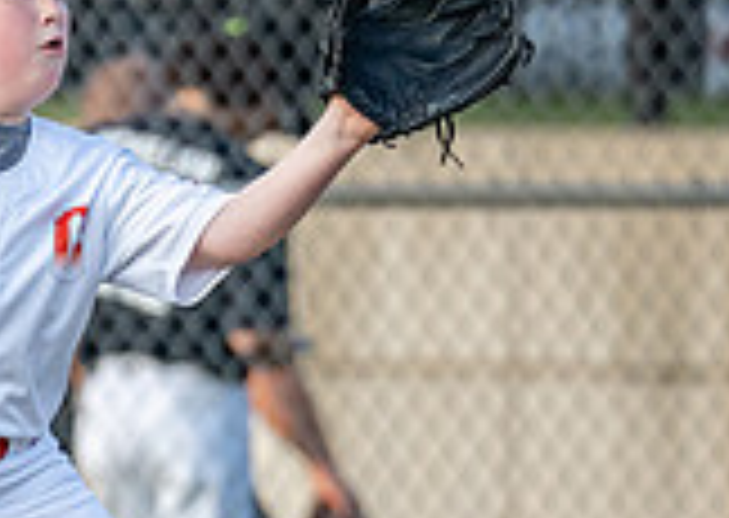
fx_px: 27707
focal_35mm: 1341
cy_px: 501
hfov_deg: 1.5
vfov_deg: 1.1
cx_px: -29
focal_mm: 200
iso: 640
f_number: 2.8
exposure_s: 1/2500
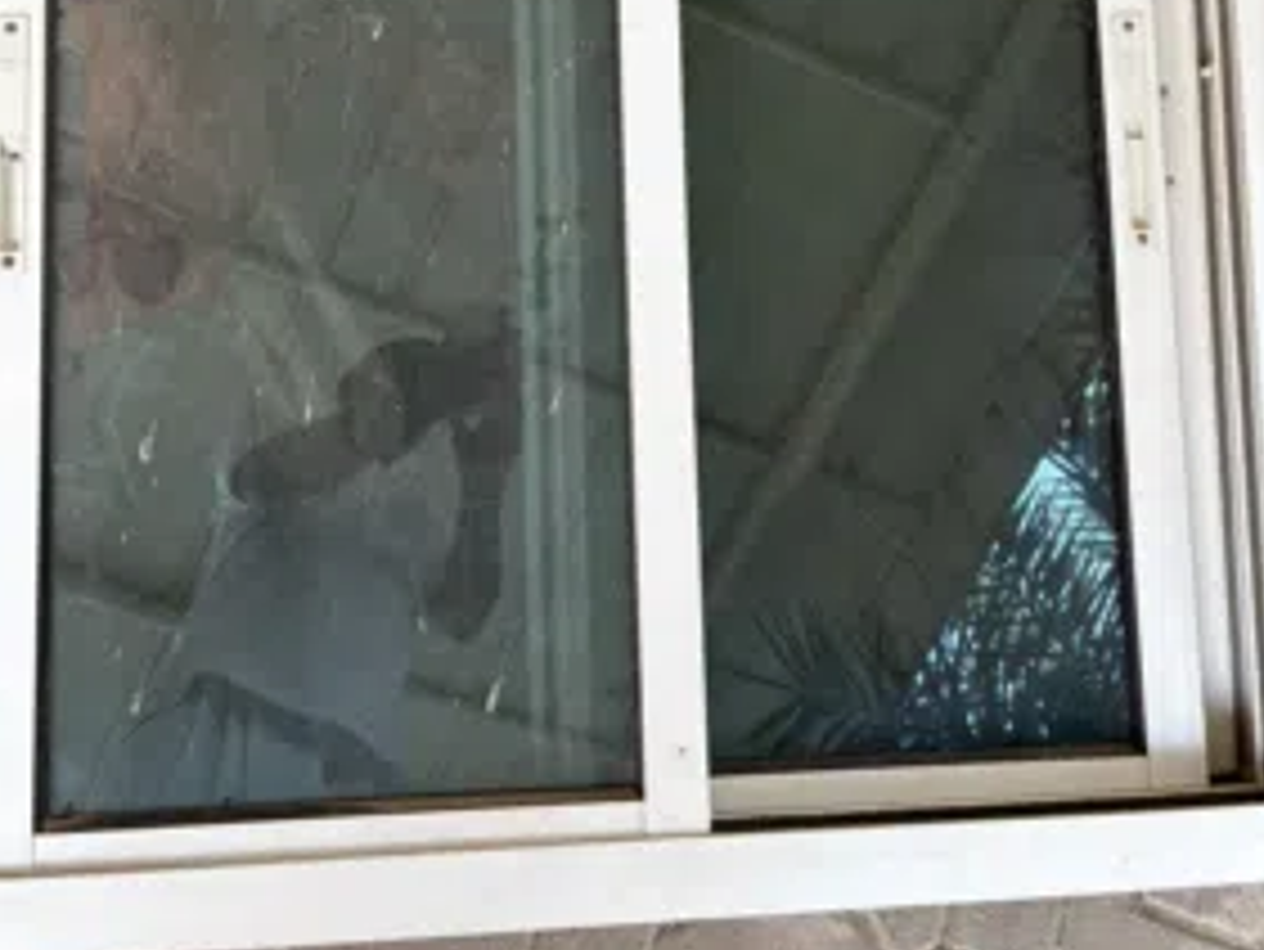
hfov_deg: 50.1
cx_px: 598
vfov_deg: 37.3
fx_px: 1352
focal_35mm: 37
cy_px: 185
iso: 125
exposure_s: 1/83
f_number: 1.6
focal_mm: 5.96
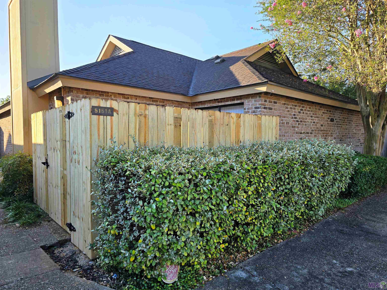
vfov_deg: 58.9
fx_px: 257
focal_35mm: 23
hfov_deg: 73.9
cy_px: 145
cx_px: 194
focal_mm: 6.3
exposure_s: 1/301
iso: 12
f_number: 1.7
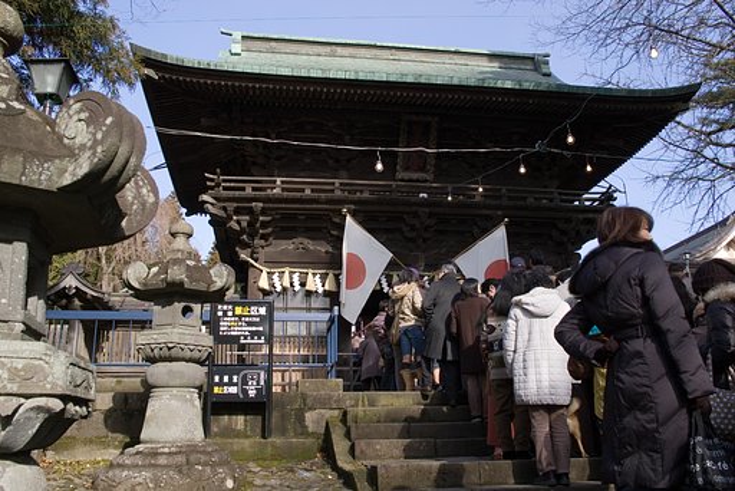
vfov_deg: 41.8
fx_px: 643
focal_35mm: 32
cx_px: 368
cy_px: 246
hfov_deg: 59.5
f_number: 6.3
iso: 200
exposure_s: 1/400
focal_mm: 21
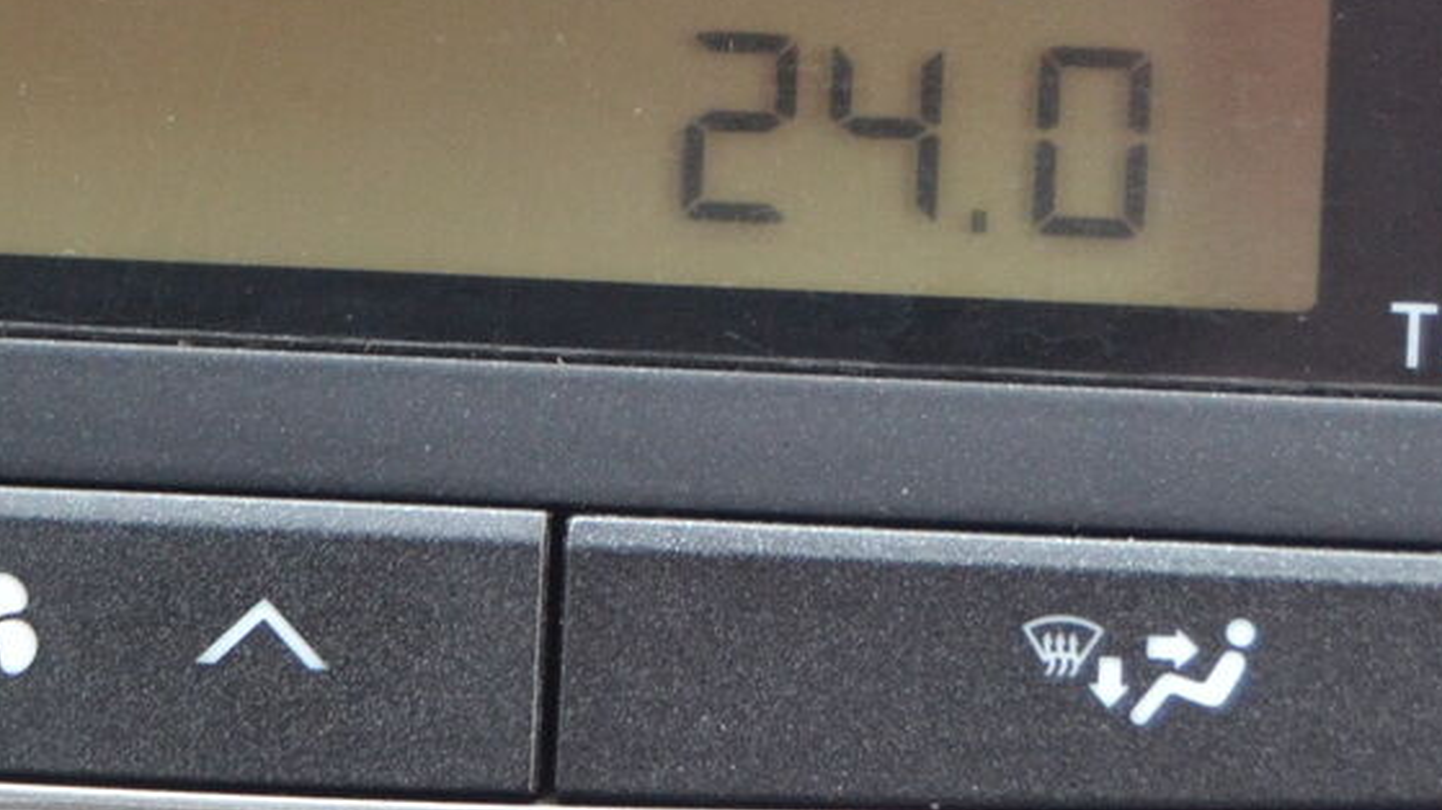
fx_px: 8256
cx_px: 75
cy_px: 459
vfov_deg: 5.6
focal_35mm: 216
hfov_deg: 9.9
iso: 1000
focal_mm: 40
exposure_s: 1/60
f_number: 5
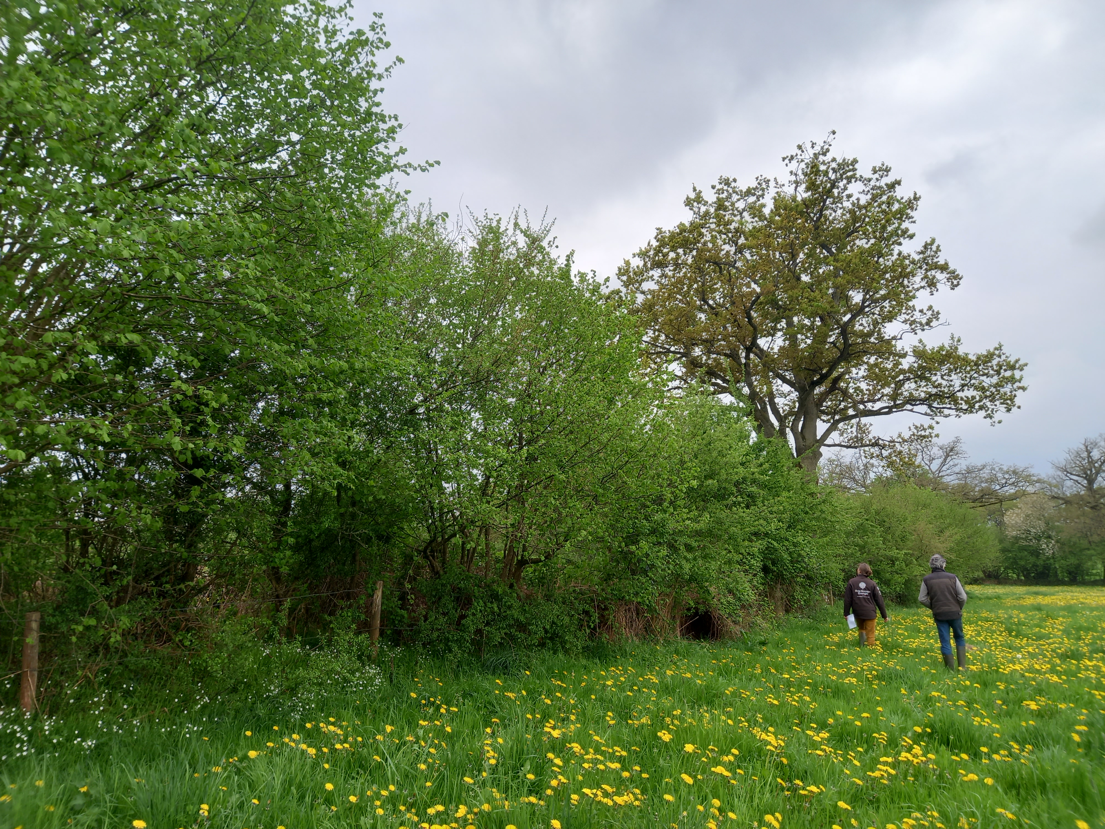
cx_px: 552
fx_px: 798
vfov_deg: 54.9
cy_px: 414
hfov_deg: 69.4
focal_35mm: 25
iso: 25
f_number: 2
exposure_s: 1/151
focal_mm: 4.6
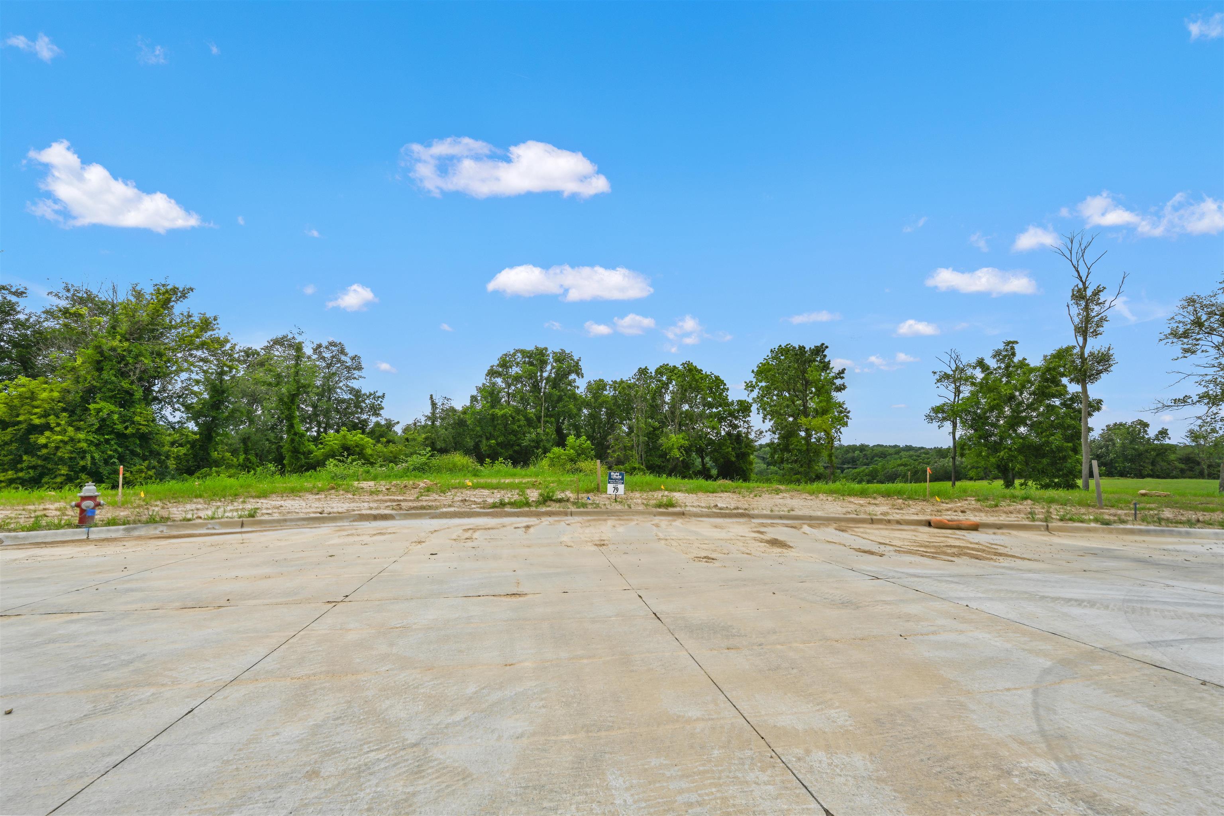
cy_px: 408
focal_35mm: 15
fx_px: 510
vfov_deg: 77.3
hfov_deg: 100.4
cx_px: 612
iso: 64
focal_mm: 15
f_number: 13
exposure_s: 1/40
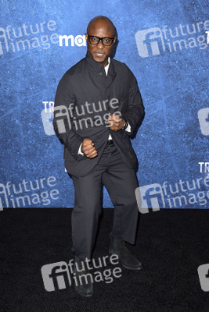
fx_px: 435
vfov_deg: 39.6
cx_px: 104
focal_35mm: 50
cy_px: 156
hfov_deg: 27.0
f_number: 6.3
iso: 320
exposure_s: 1/250
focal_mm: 50
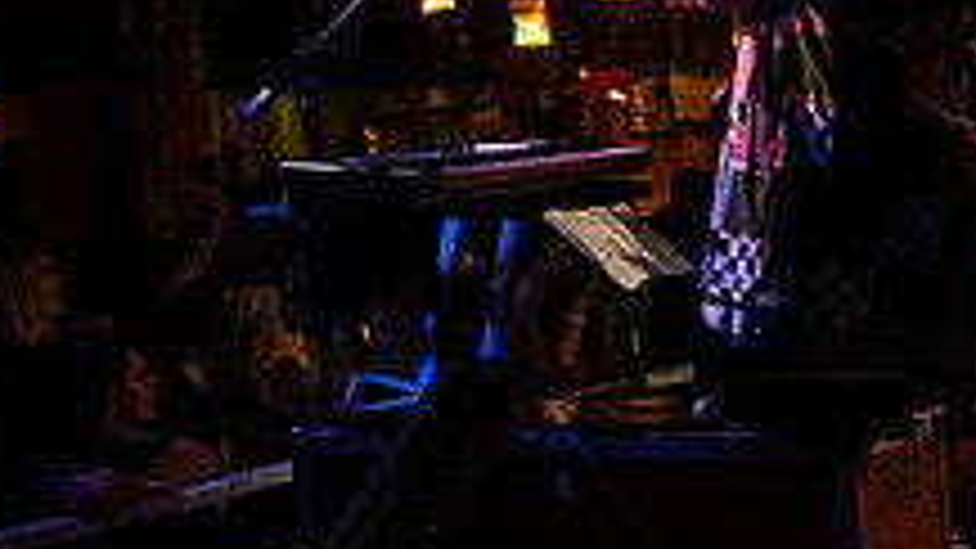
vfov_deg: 11.9
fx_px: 2588
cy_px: -107
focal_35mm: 100
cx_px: 78
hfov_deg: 20.9
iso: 2000
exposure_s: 1/100
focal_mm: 32
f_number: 3.2
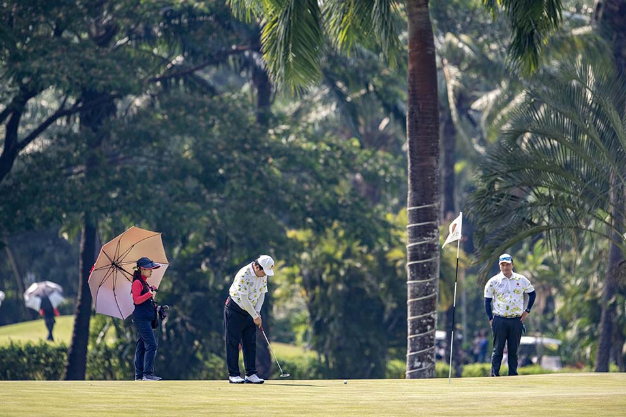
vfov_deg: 3.4
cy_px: 208
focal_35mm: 400
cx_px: 313
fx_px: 6955
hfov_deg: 5.2
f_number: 3.5
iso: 1100
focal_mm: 400
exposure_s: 1/3200
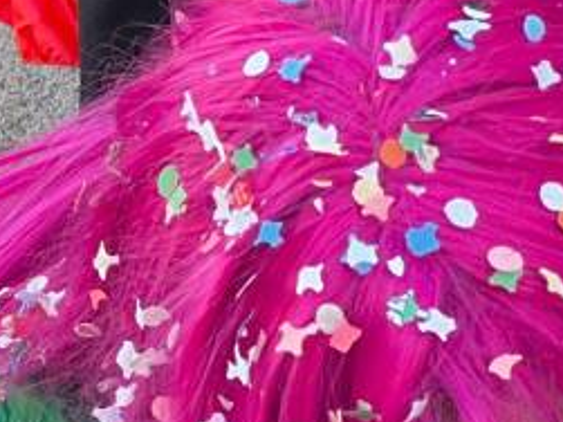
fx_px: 5105
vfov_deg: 4.7
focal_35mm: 314
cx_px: -458
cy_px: 312
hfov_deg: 6.2
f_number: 2.8
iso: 64
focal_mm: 9
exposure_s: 1/99
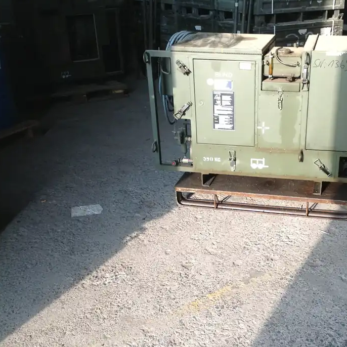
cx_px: 246
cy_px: 184
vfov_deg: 37.5
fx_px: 510
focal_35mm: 45
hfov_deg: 36.9
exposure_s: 1/120
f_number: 2.4
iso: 80
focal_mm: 4.28
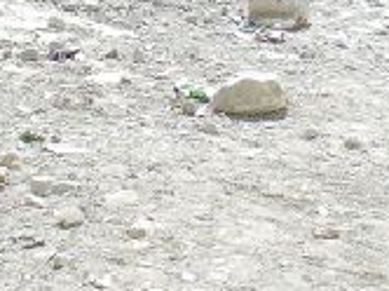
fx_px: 1672
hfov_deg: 13.3
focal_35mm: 149
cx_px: 246
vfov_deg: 9.8
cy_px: -53
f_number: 4.6
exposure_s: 1/326
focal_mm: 6.3
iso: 50
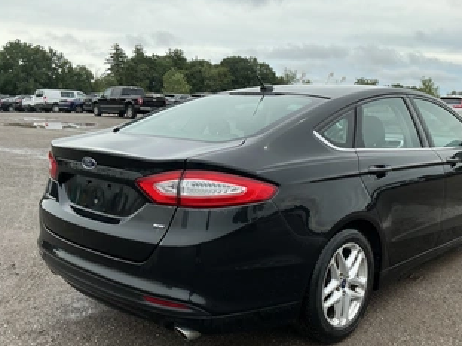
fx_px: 480
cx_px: 276
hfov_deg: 51.0
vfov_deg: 39.6
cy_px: 192
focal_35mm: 36
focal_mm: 3
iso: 25
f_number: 1.8
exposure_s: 1/1195
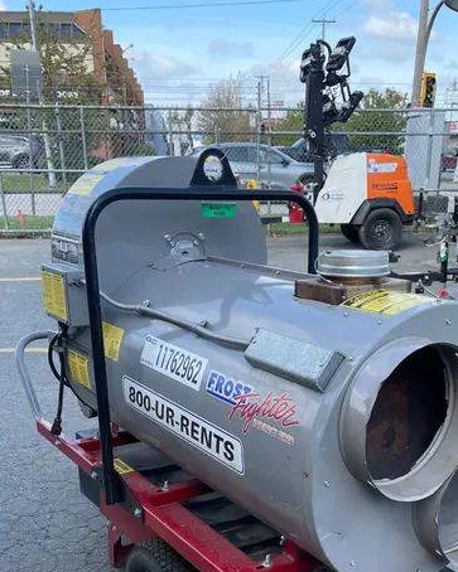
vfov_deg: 43.0
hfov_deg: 36.3
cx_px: 285
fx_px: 695
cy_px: 448
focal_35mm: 41
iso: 32
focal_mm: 4.2
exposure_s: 1/686
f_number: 1.6
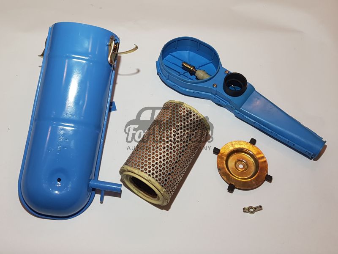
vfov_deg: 53.1
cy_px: 127
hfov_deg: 67.3
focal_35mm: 26
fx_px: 254
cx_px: 169
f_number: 1.7
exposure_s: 1/100
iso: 80
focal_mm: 4.2
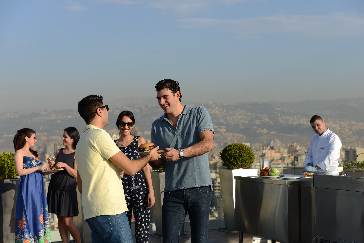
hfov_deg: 28.8
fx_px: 708
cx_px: 182
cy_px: 122
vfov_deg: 19.5
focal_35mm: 70
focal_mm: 70
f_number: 6.3
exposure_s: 1/250
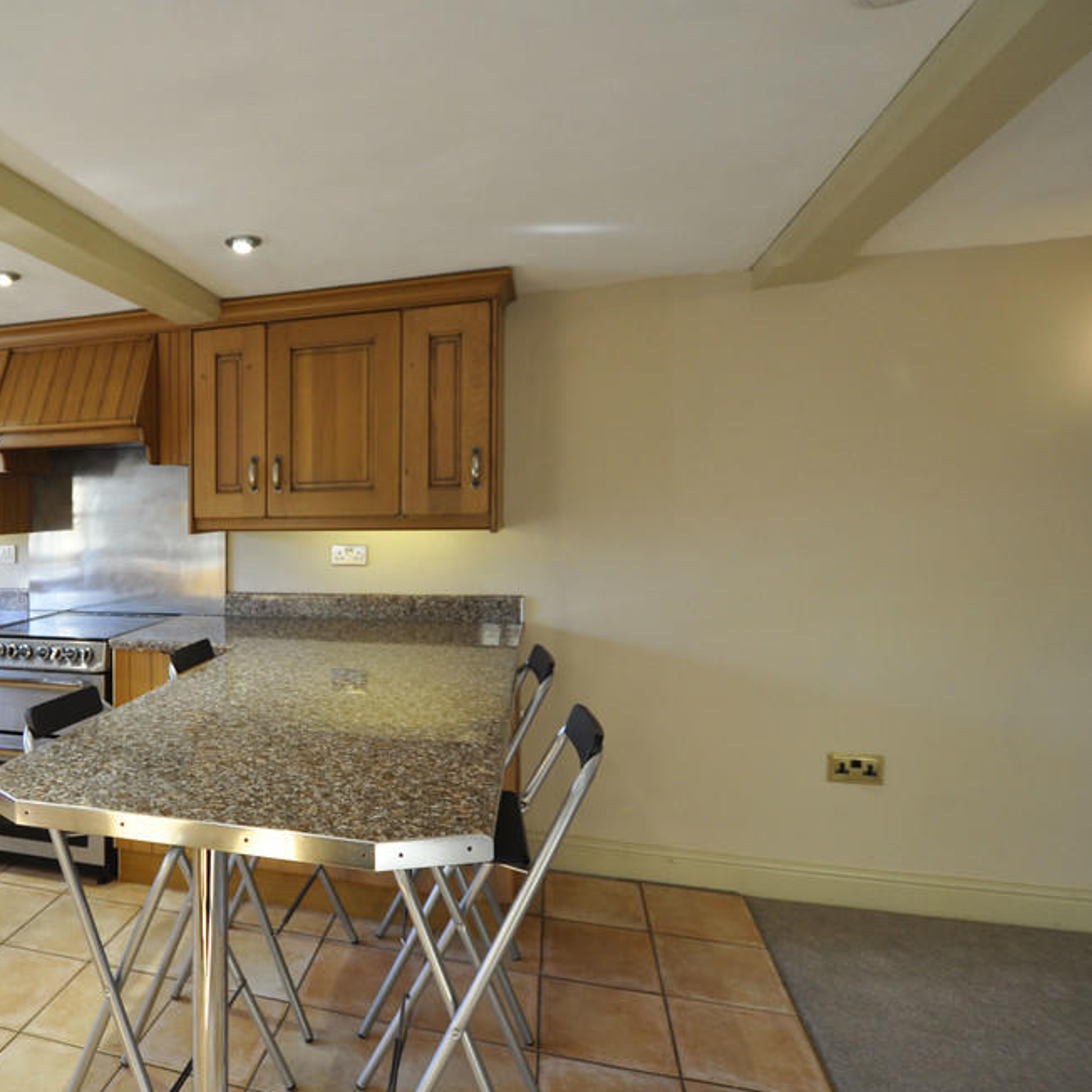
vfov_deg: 74.8
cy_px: 554
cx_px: 312
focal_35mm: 20
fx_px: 714
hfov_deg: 71.1
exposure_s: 1/60
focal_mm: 10
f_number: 4
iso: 500
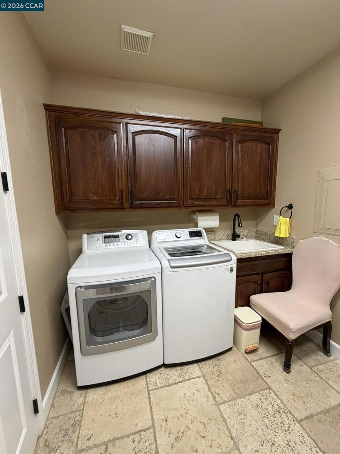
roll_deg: +1.3
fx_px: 183
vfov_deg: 102.1
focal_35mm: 14
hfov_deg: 85.7
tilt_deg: -6.5
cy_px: 227
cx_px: 170
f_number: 2.2
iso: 250
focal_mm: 2.22
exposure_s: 1/60
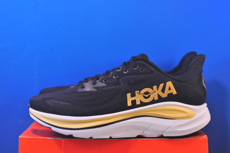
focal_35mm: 75
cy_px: 76
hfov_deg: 27.0
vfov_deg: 18.1
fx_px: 478
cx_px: 115
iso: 250
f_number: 2.5
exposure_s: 1/320
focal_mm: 50
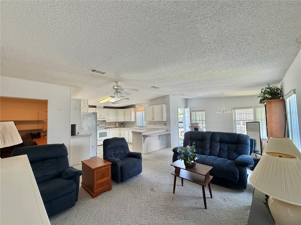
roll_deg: +0.9
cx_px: 150
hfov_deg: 102.1
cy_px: 112
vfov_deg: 85.7
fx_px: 122
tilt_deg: +2.7
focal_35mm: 14
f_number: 2.2
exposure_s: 1/120
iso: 200
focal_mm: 2.22
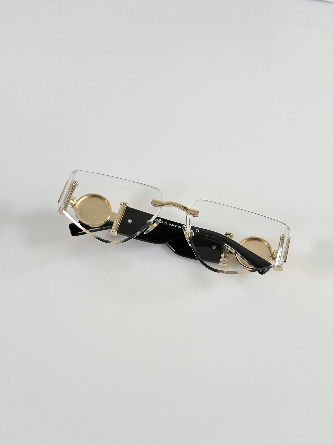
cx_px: 166
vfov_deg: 39.7
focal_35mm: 48
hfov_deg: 30.3
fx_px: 616
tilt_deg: -55.7
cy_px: 222
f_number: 1.78
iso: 50
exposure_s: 1/121
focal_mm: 6.86
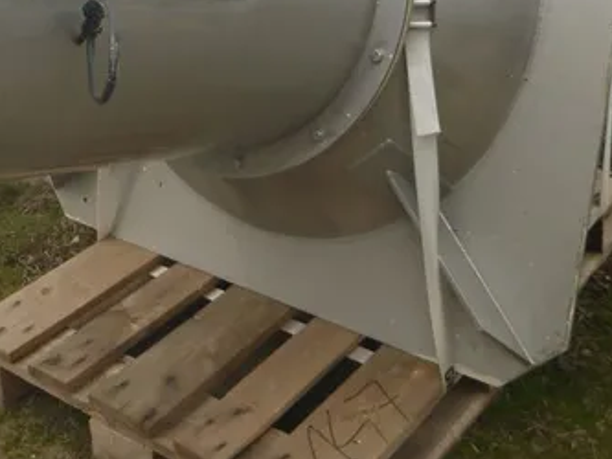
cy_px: -30
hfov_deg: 30.1
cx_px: 136
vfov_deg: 22.2
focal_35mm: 63
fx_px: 1114
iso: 100
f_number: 3.3
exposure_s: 1/400
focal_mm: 4.9
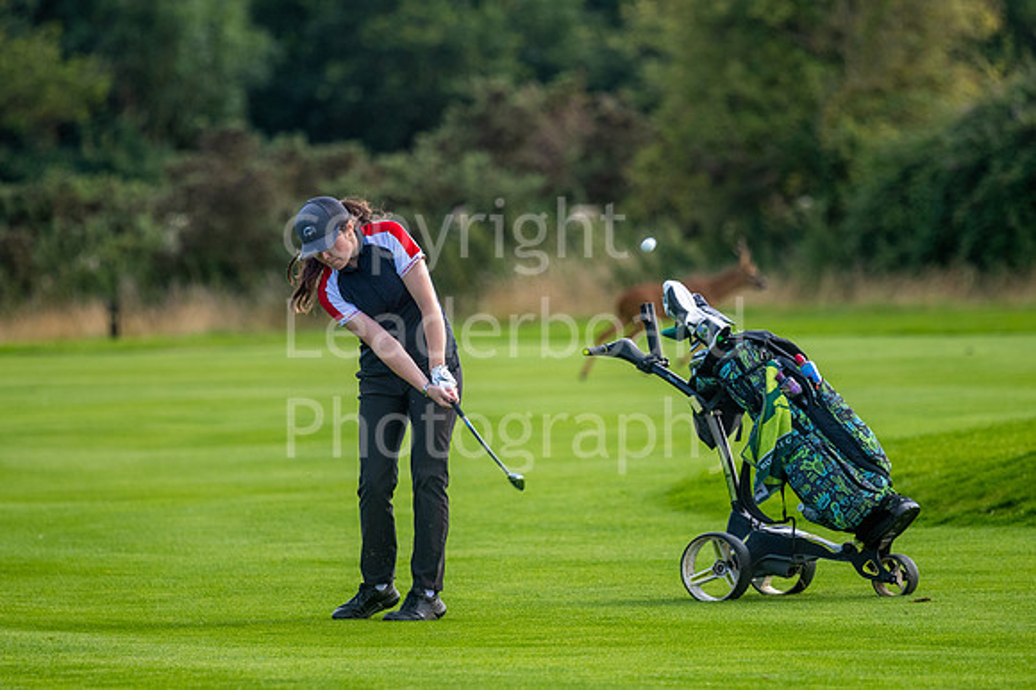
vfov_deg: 3.1
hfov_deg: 4.6
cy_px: 345
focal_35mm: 450
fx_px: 12942
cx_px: 518
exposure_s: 1/1000
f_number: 4
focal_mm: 300
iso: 200
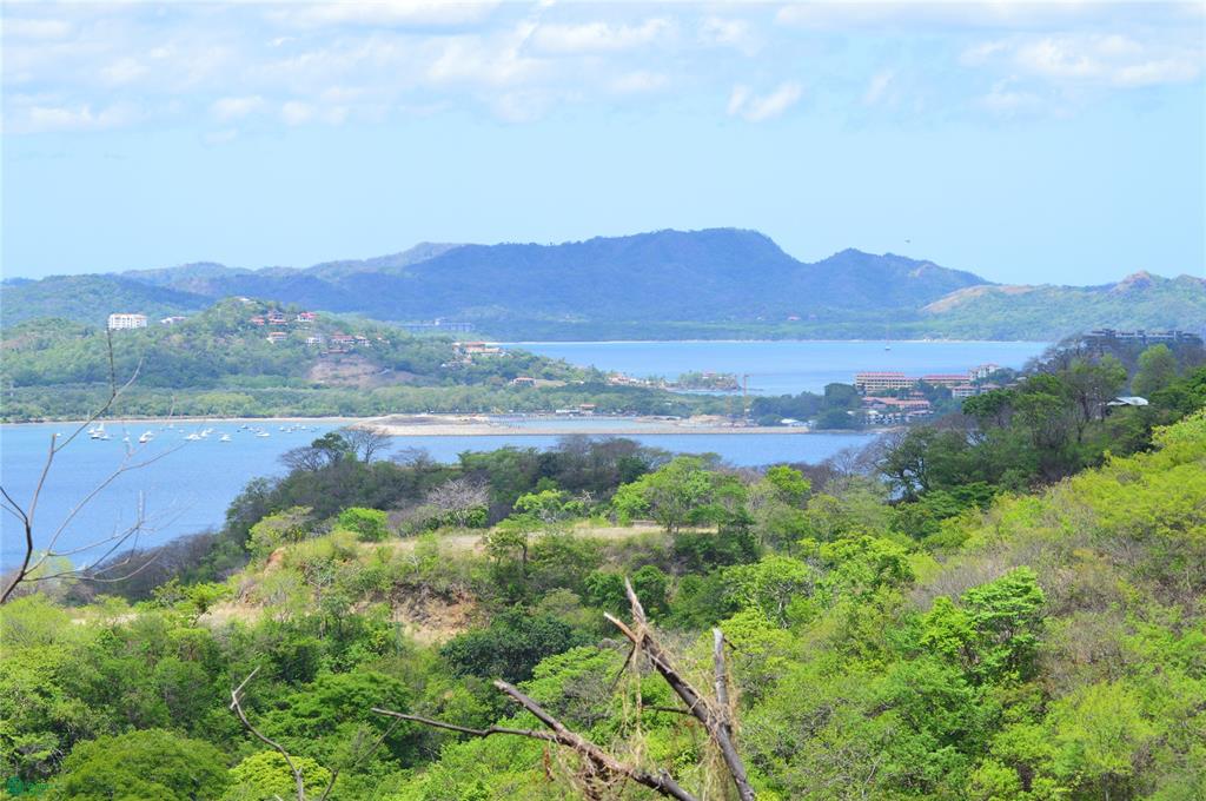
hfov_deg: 16.1
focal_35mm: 128
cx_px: 603
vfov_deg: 10.7
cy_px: 400
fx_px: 4266
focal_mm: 85
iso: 360
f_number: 11
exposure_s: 1/500
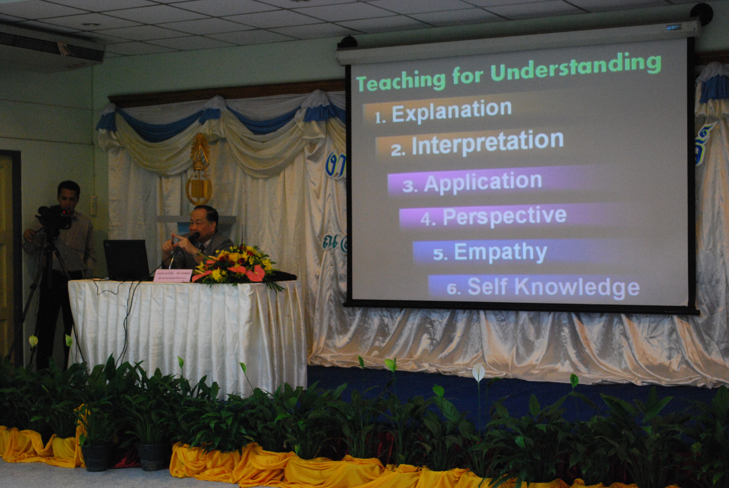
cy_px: 244
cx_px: 364
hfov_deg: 33.4
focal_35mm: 60
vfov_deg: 22.7
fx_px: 1216
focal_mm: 40
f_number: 5.6
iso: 1600
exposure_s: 1/25
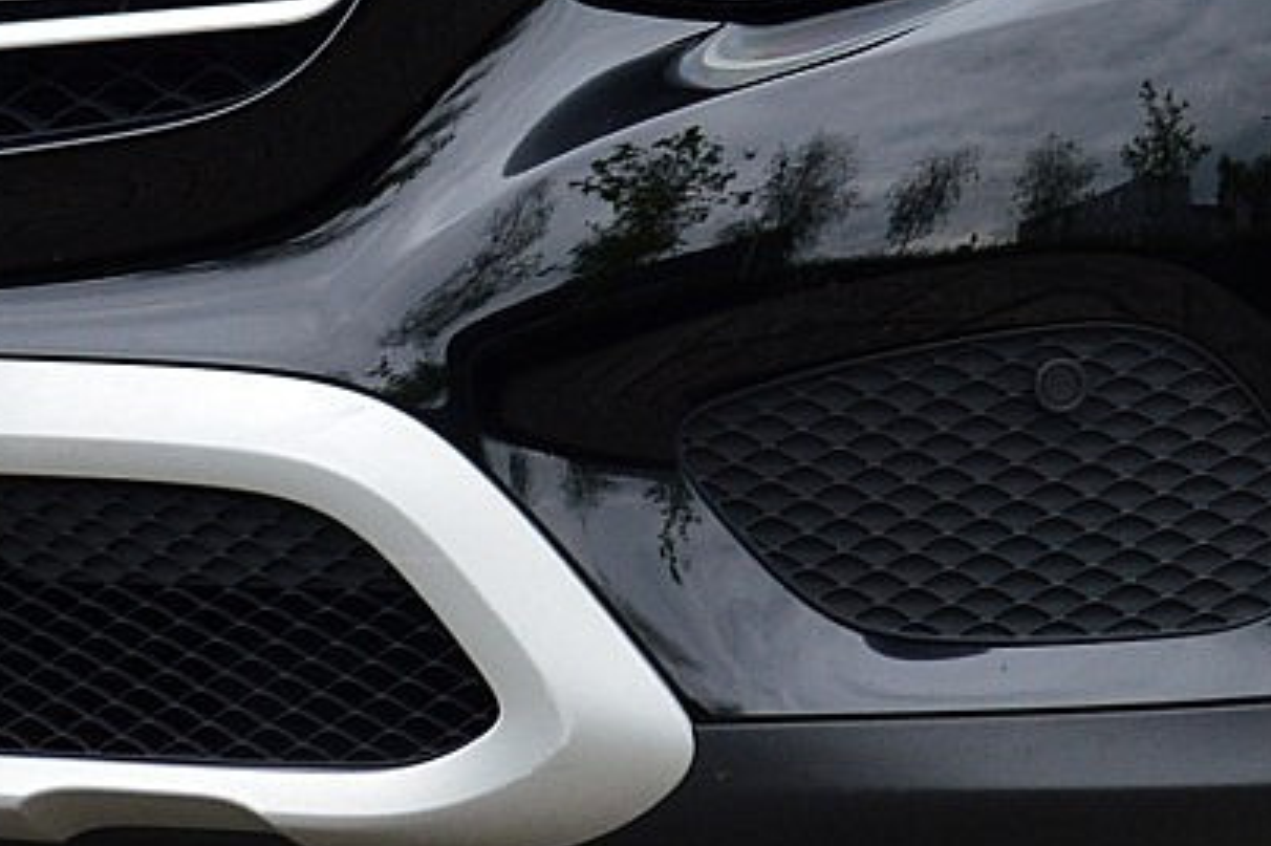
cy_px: -208
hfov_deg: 9.8
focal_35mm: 211
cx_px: 670
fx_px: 7446
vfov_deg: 6.5
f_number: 9
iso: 400
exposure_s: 1/160
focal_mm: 35
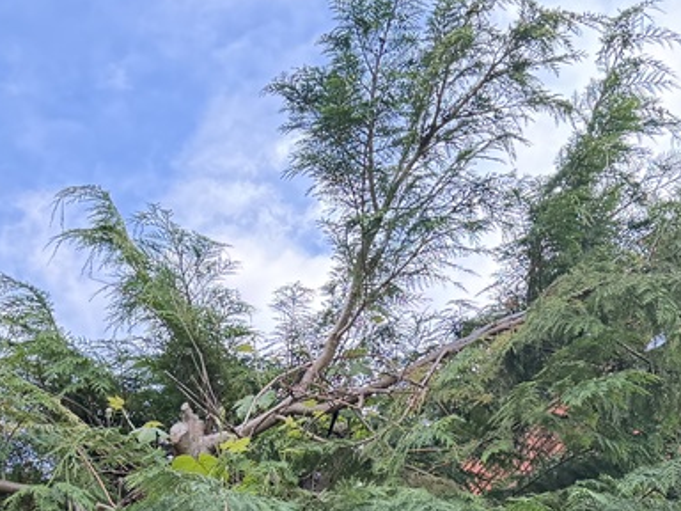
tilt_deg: +11.3
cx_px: 321
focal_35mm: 80
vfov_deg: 16.5
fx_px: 1574
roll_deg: +0.4
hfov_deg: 24.4
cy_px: 807
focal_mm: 6.76
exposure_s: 1/571
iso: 100
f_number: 1.78
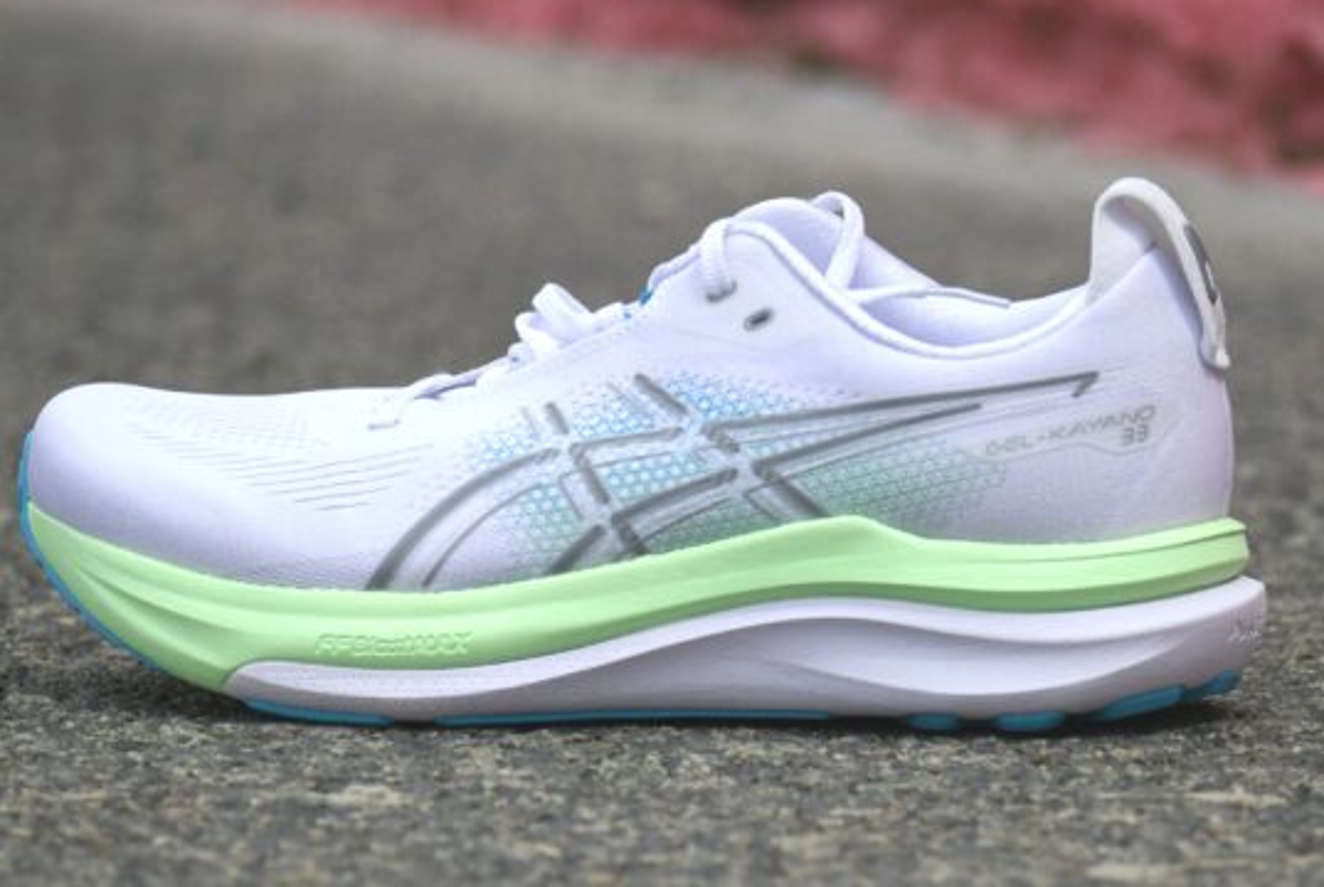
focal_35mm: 240
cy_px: 444
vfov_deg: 5.7
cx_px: 662
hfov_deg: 8.6
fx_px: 8841
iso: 720
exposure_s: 1/8000
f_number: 5.6
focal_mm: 240
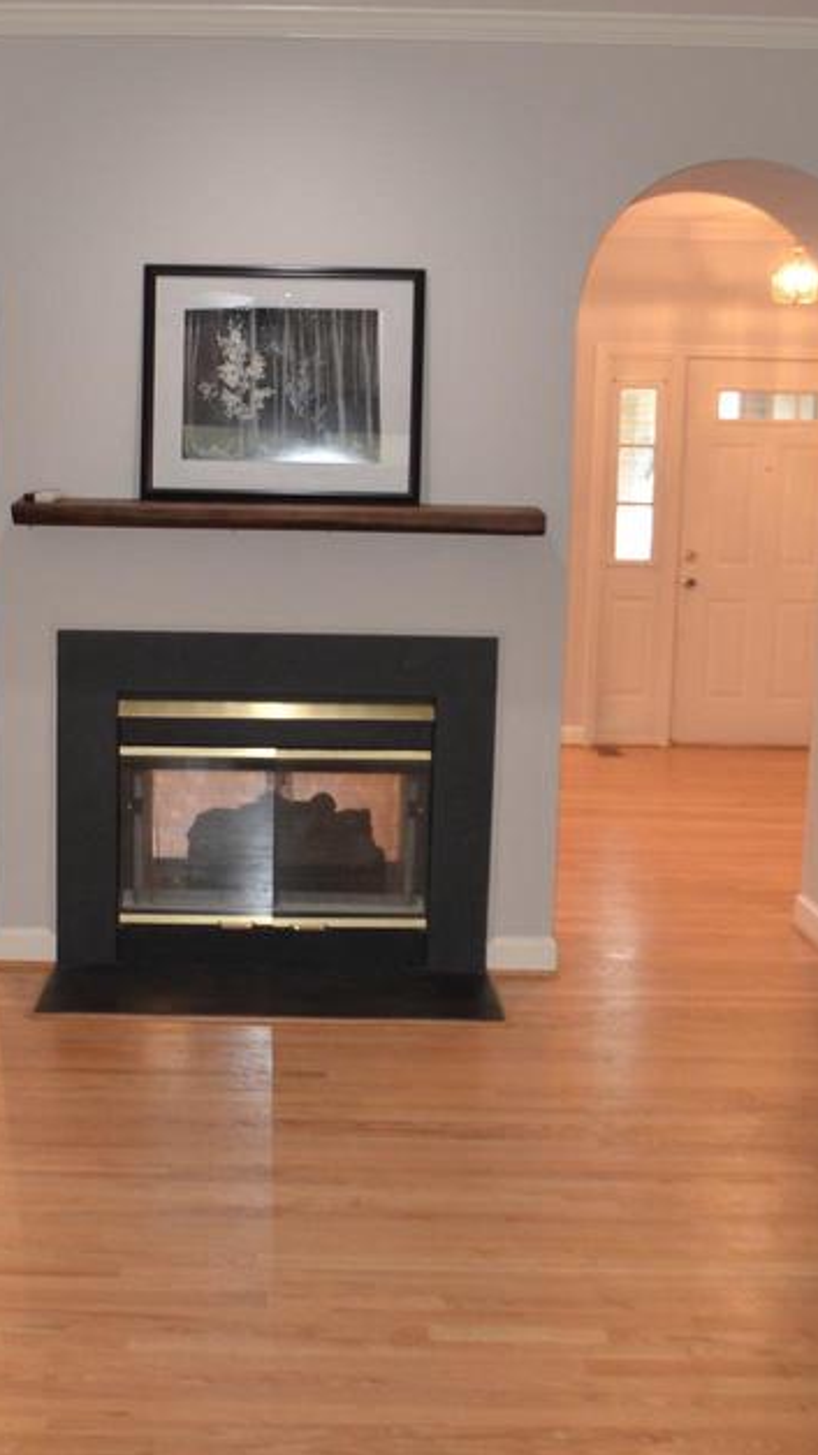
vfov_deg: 44.6
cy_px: 686
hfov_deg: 25.8
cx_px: 246
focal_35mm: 46
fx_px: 1775
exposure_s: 1/60
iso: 560
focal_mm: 18
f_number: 3.5
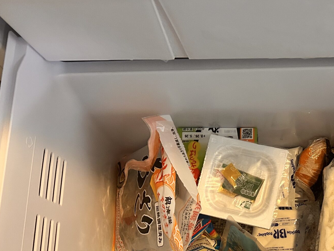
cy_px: 203
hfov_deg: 36.6
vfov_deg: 27.9
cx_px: 252
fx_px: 492
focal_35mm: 51
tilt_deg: -75.0
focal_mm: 5.7
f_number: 1.5
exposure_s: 1/60
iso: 500
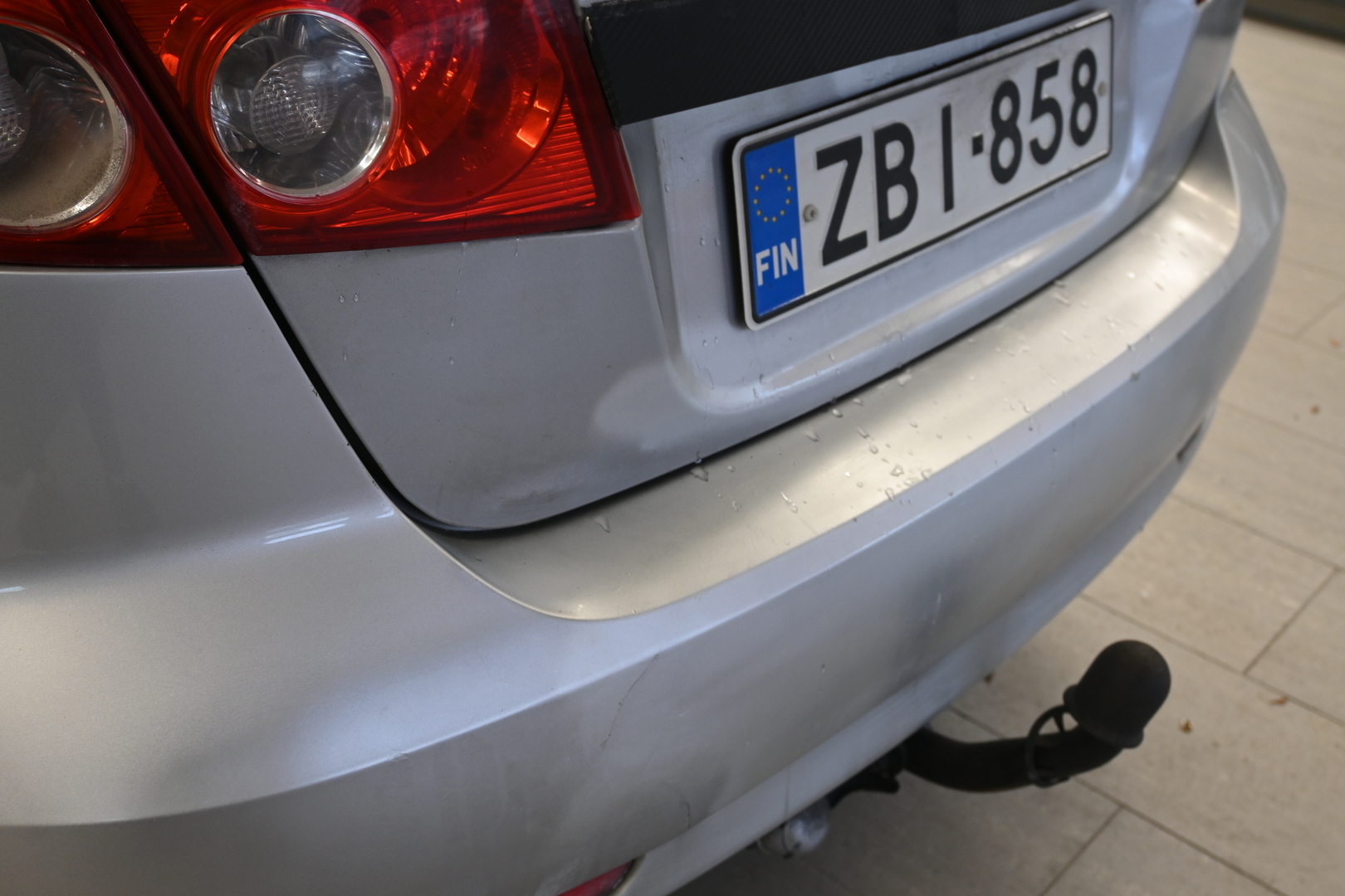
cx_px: 672
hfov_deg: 48.7
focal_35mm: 40
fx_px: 1485
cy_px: 448
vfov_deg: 33.6
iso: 400
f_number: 4.5
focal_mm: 26.5
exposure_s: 1/40
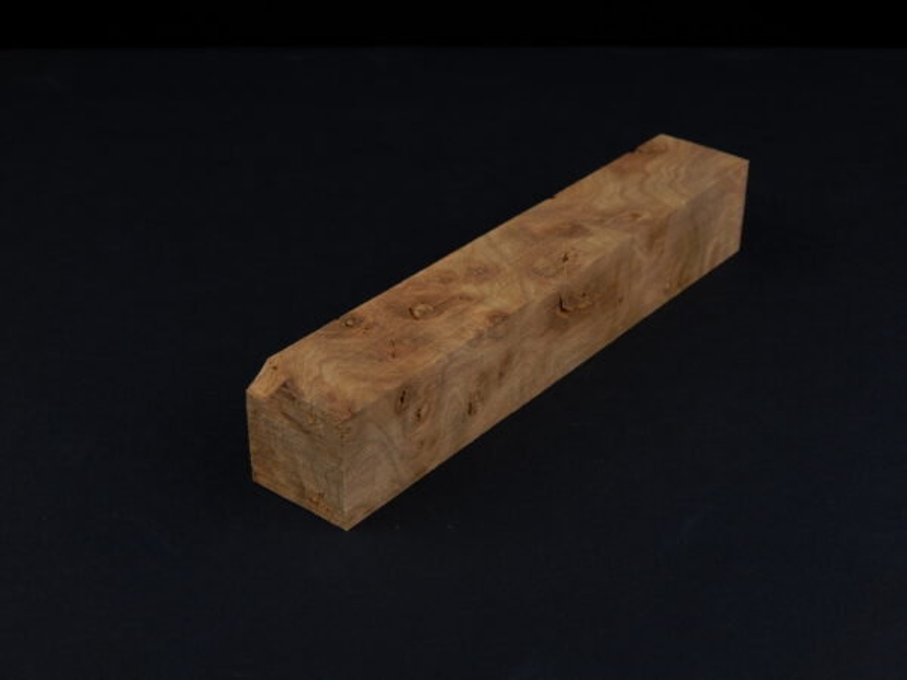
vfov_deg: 27.0
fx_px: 1415
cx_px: 454
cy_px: 340
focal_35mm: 54
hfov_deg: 35.5
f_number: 3.8
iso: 125
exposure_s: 1/100
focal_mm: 9.7
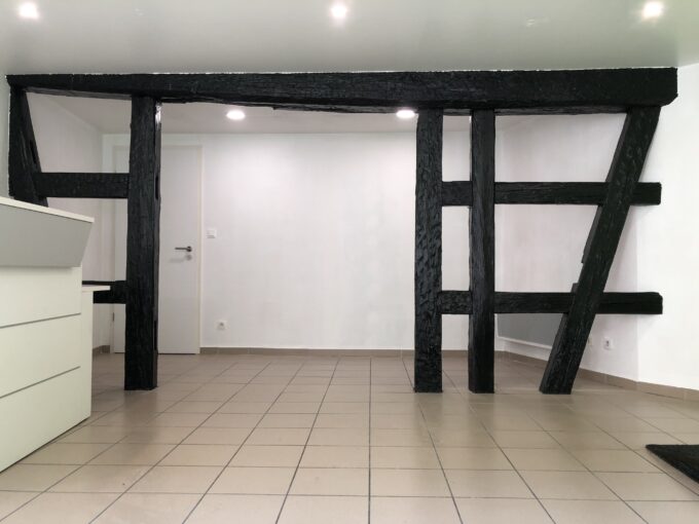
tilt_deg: +0.0
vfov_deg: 49.7
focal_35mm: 28
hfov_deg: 63.4
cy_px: 262
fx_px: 565
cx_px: 350
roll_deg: -0.5
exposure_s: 1/50
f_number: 1.8
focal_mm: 4
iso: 32
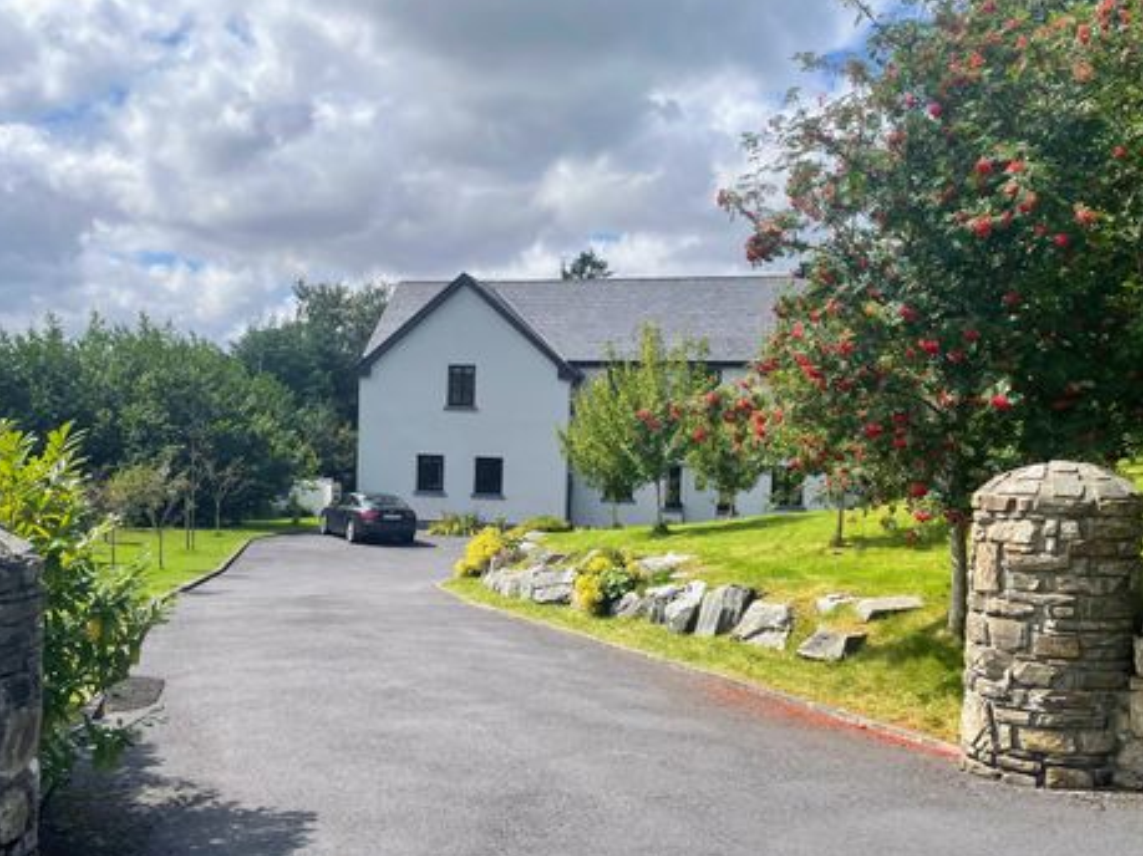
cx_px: 458
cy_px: 493
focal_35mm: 34
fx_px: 1122
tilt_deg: -2.8
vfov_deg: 41.7
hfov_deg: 53.6
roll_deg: -0.8
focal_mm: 4.2
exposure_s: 1/3509
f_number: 1.6
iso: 32
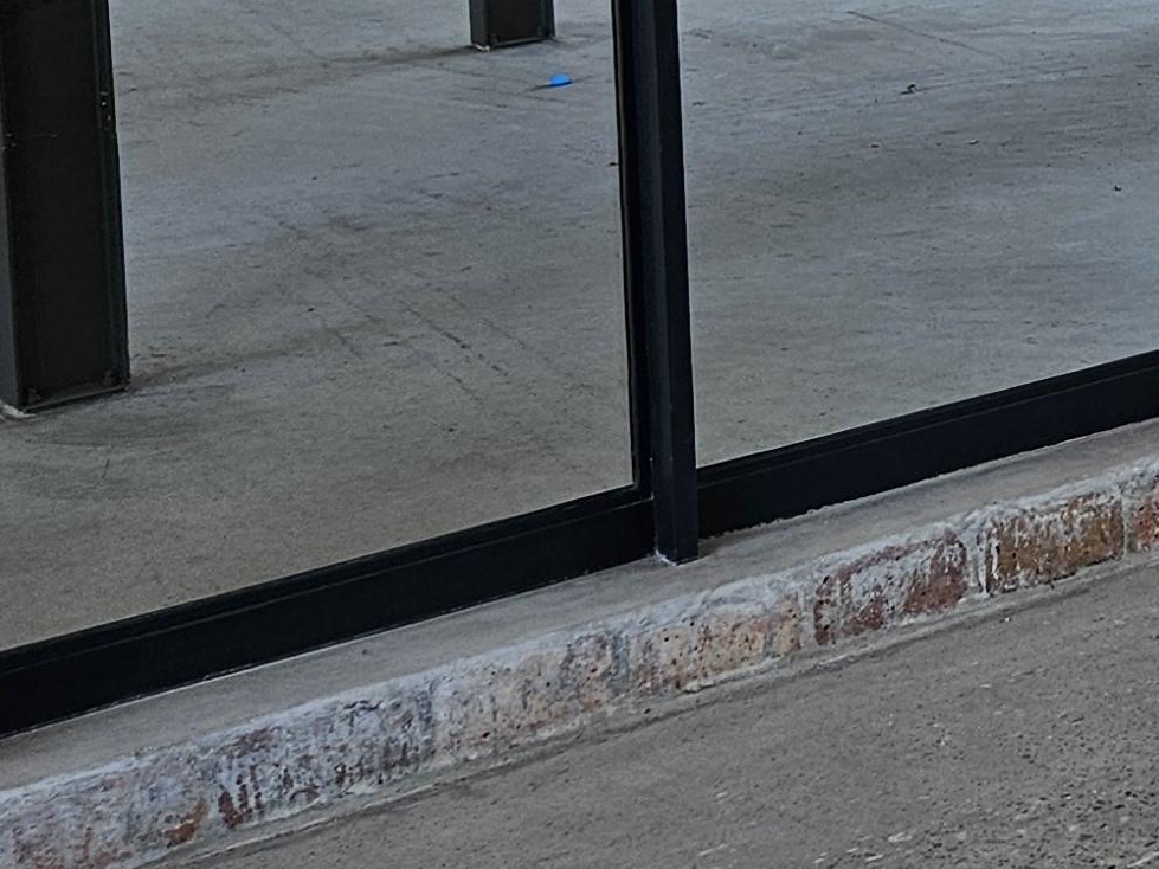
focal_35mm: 94
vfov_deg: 15.1
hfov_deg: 18.8
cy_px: -215
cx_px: 1644
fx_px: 3147
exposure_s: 1/74
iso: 32
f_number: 1.8
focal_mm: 5.4
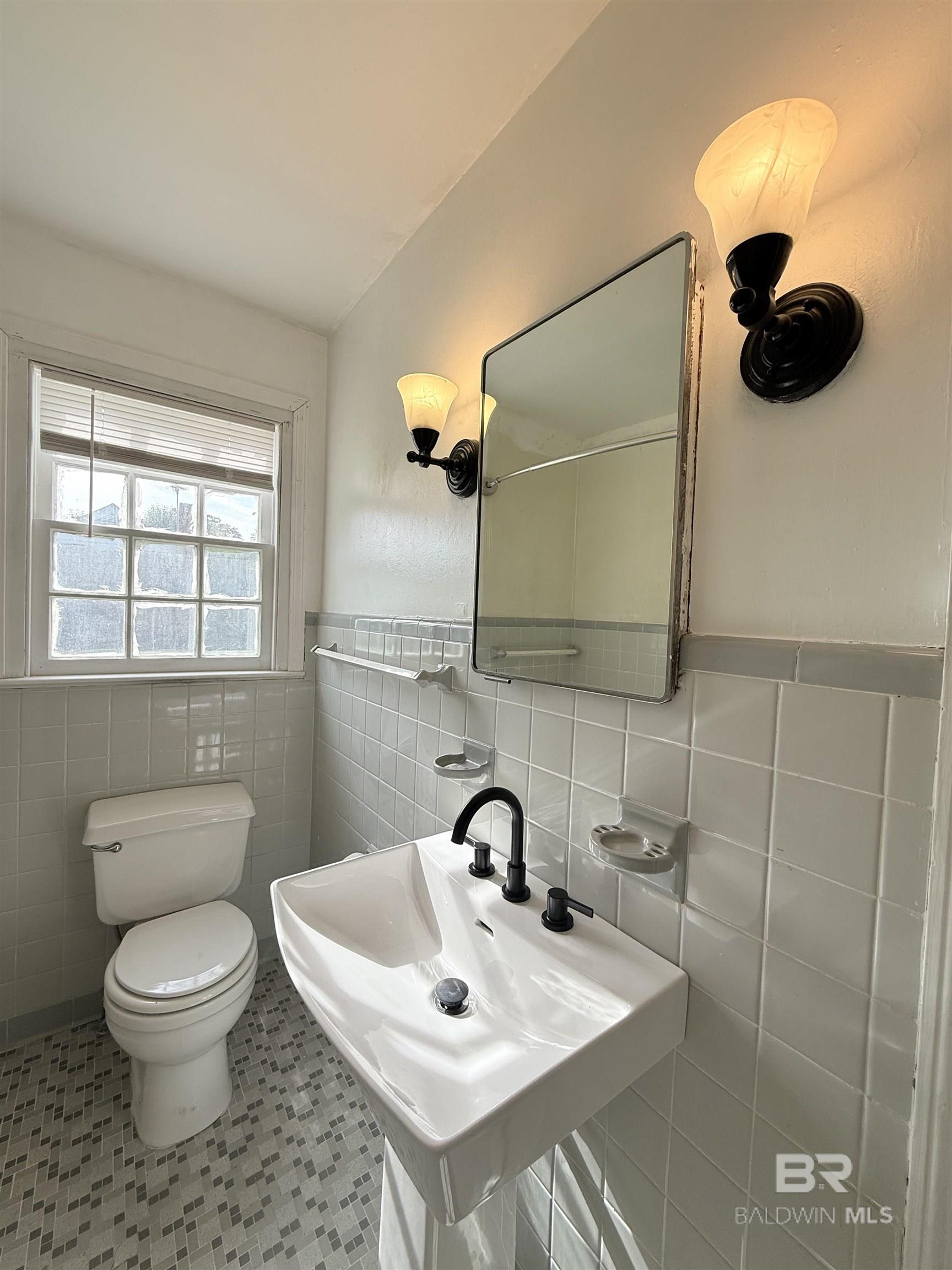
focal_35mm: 14
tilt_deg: -1.3
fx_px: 513
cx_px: 476
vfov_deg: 102.1
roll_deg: -2.6
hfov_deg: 85.7
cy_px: 635
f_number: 2.2
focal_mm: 2.22
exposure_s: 1/310
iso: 64
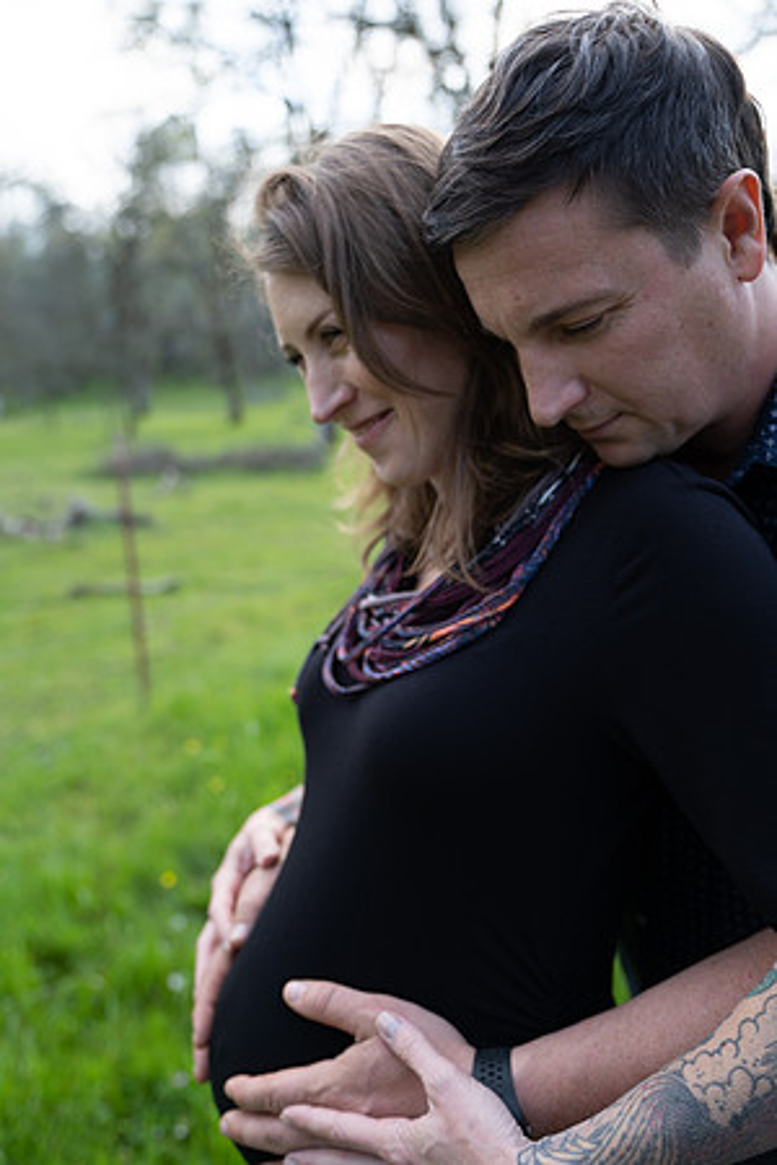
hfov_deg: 45.0
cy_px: 582
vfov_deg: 63.7
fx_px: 939
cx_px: 388
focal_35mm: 29
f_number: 2.8
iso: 200
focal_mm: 29
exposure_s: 1/250
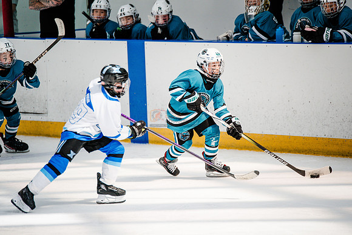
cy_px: 118
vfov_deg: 4.6
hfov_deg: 6.9
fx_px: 2934
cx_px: 176
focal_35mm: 300
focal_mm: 300
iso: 1250
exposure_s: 1/4000
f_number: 3.2
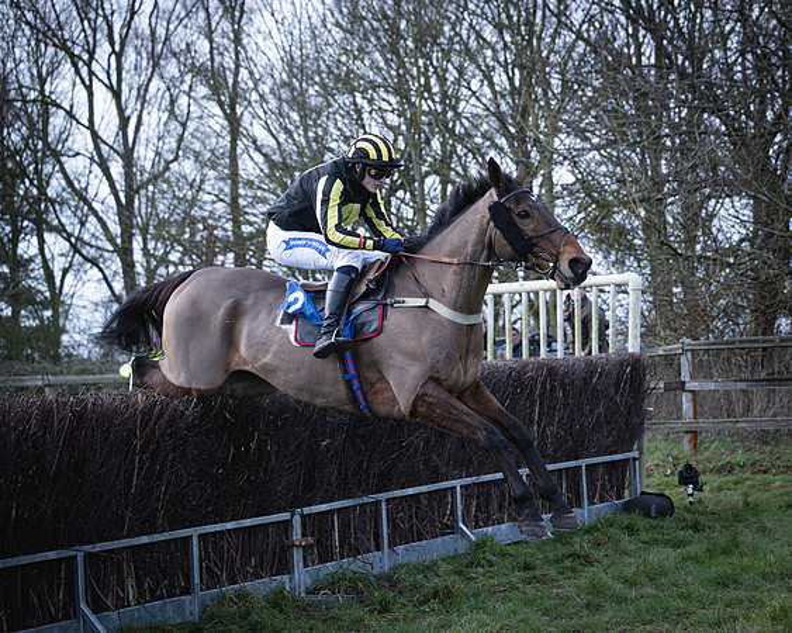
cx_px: 522
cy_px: 295
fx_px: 2028
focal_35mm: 87
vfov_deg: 17.7
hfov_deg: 22.0
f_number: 4
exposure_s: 1/1250
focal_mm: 70
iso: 800
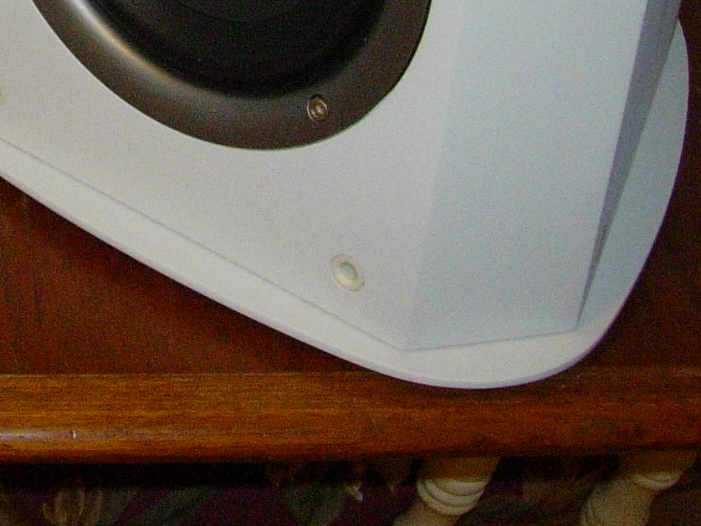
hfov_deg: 18.1
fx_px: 2086
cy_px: -156
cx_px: -140
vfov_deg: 13.8
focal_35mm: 103
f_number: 4.8
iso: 400
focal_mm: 7.8
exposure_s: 1/32
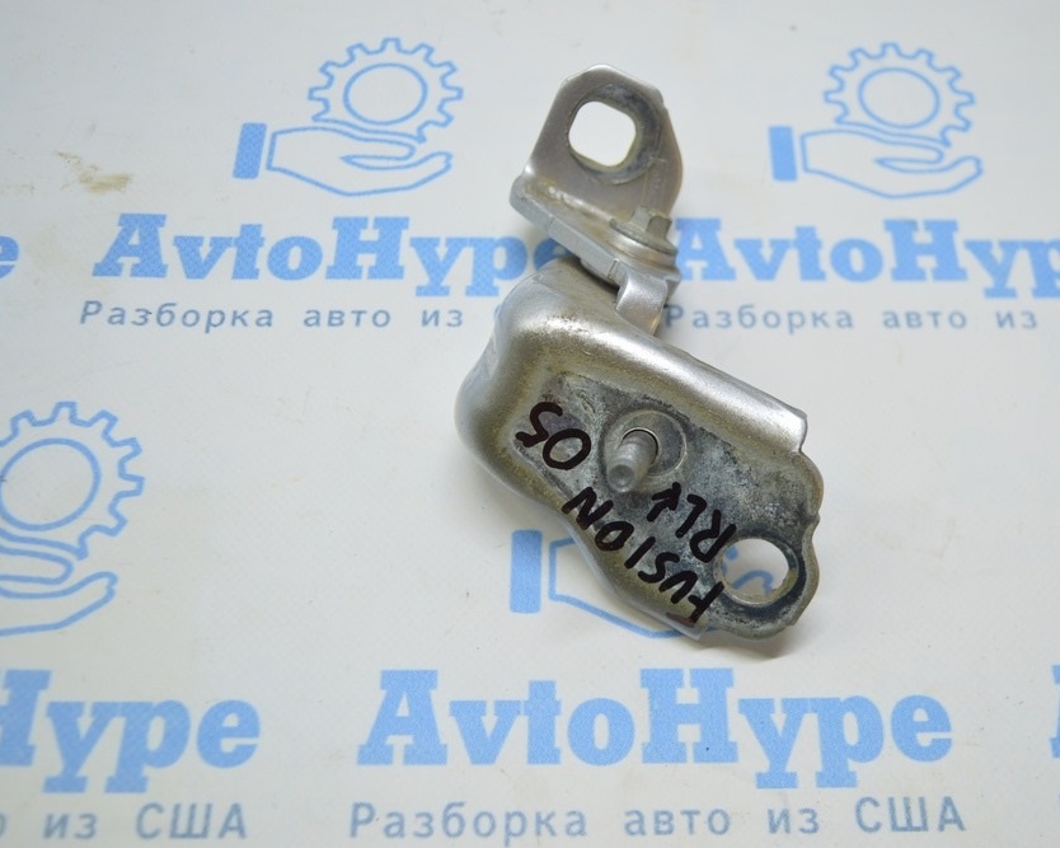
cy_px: 420
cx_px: 599
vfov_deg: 39.2
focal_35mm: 38
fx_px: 1192
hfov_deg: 47.8
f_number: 3.8
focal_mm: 22
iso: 400
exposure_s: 1/60
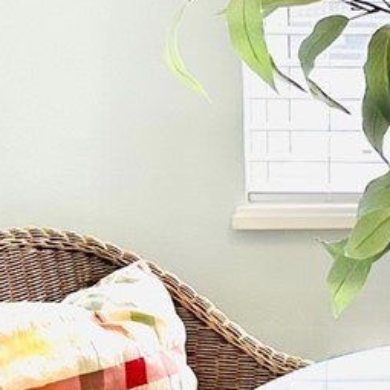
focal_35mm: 133
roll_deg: -0.4
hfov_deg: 12.9
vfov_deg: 13.1
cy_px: 190
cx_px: 430
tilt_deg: -13.6
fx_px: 1695
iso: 64
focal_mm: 6.86
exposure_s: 1/182
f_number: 1.78
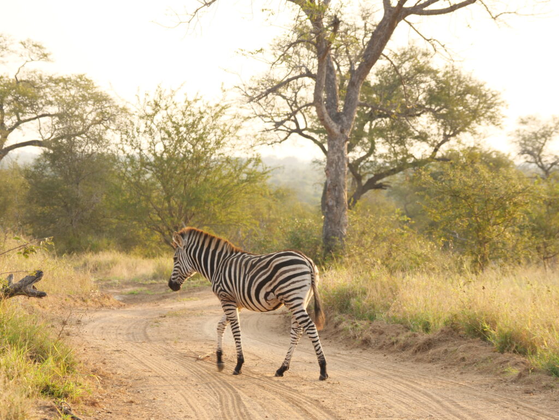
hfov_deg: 14.1
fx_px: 2261
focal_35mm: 140
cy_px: 210
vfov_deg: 10.6
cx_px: 280
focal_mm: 70
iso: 250
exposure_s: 1/160
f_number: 4.5
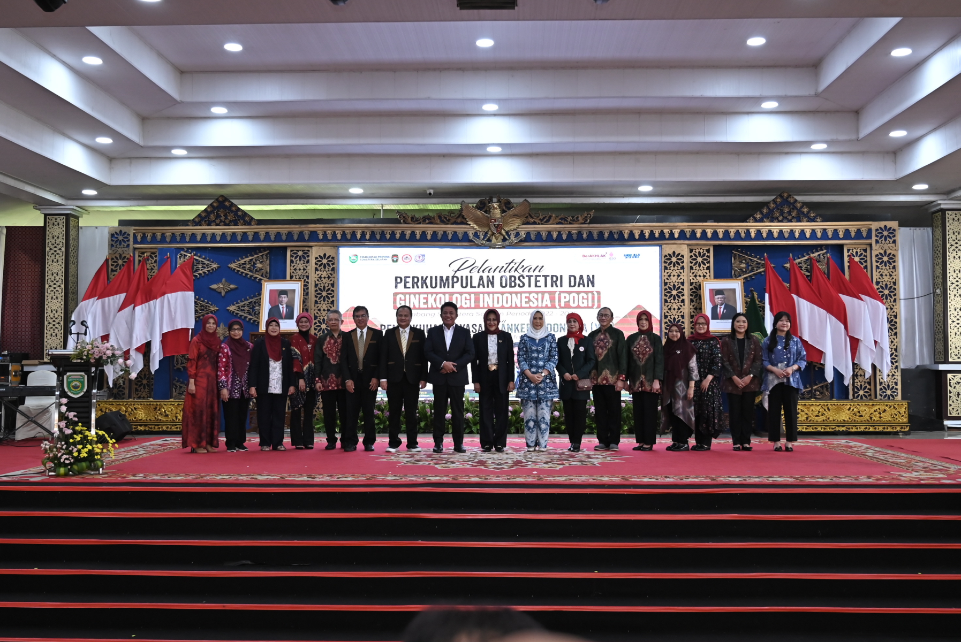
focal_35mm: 36
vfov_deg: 36.9
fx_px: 962
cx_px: 480
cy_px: 321
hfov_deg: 53.1
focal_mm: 24
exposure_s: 1/125
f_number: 4
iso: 800
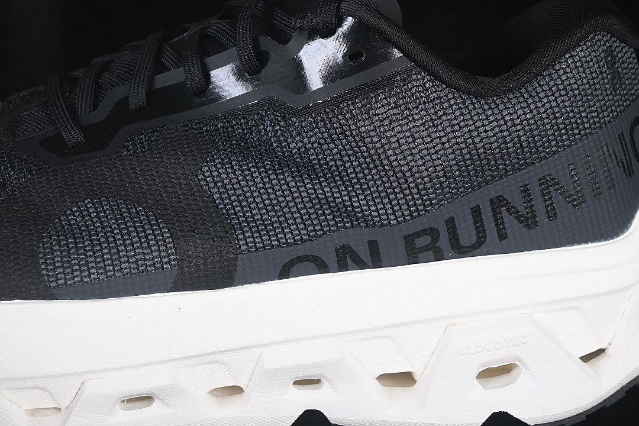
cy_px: 213
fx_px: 1331
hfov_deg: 27.0
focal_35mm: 75
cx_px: 320
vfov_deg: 18.2
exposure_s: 1/50
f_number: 6.3
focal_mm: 50
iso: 160
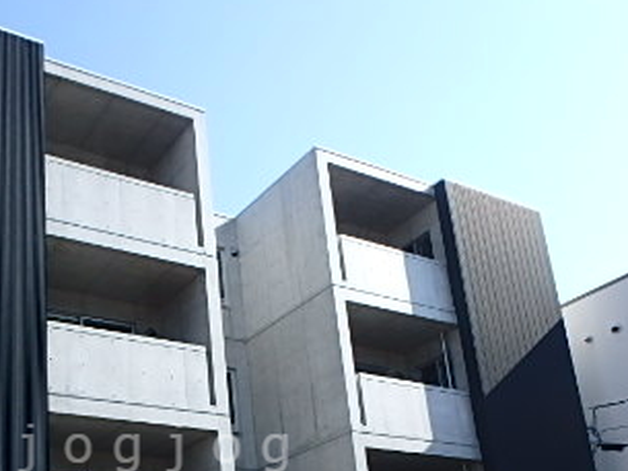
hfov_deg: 41.7
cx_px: 159
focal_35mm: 44
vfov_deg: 31.0
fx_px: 799
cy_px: 448
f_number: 3.5
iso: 125
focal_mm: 3.7
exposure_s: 1/640
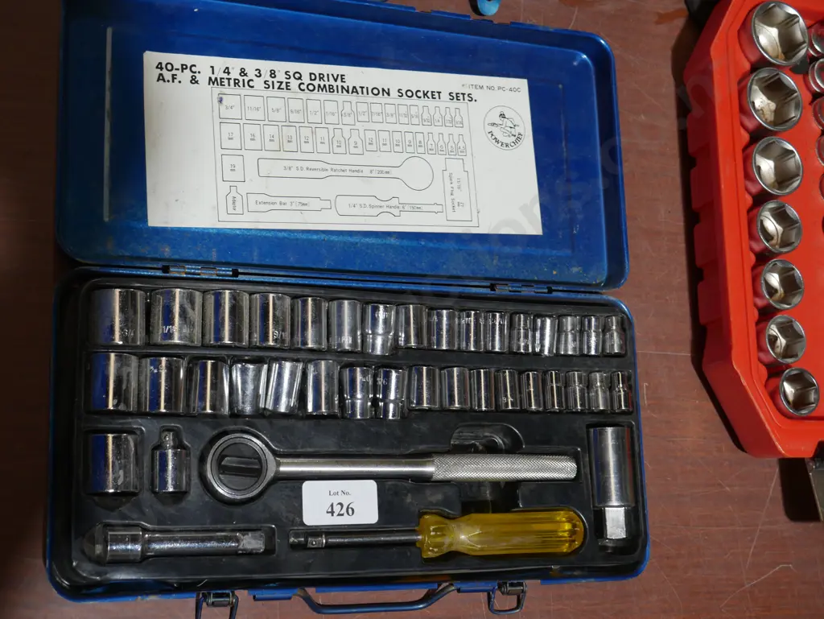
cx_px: 412
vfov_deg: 29.1
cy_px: 310
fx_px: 1191
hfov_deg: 38.2
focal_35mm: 50
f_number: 5.3
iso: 320
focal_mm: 25
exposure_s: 1/60
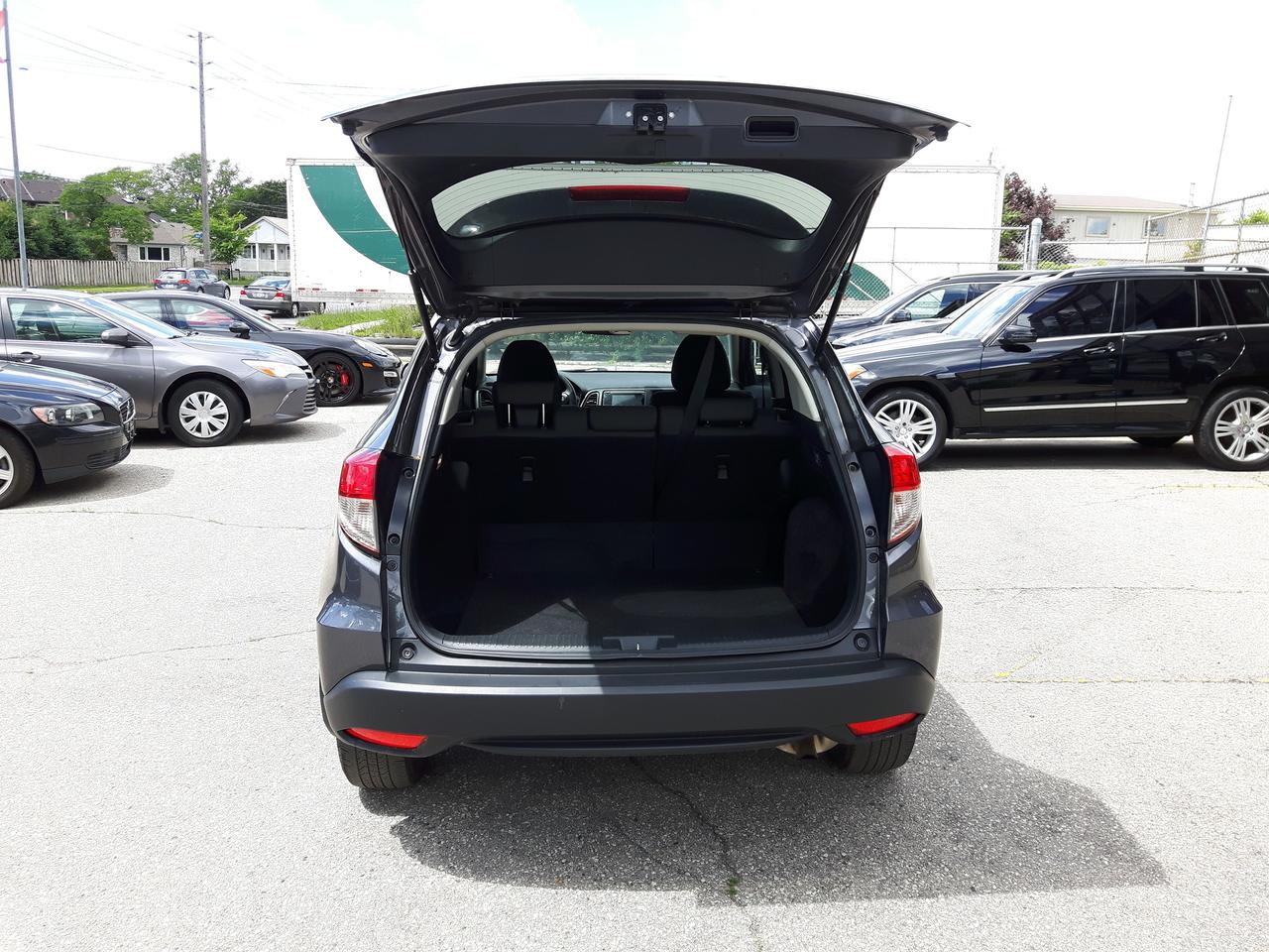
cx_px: 634
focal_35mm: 31
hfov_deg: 58.4
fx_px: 1136
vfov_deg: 45.4
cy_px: 476
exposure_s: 1/346
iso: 40
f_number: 1.9
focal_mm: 3.7
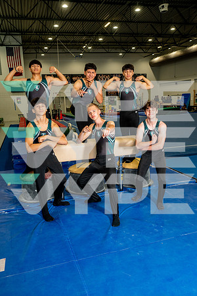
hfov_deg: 41.1
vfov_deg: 58.7
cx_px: 98
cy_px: 148
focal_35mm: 32
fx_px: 263
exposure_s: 1/320
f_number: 7.1
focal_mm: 32
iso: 800
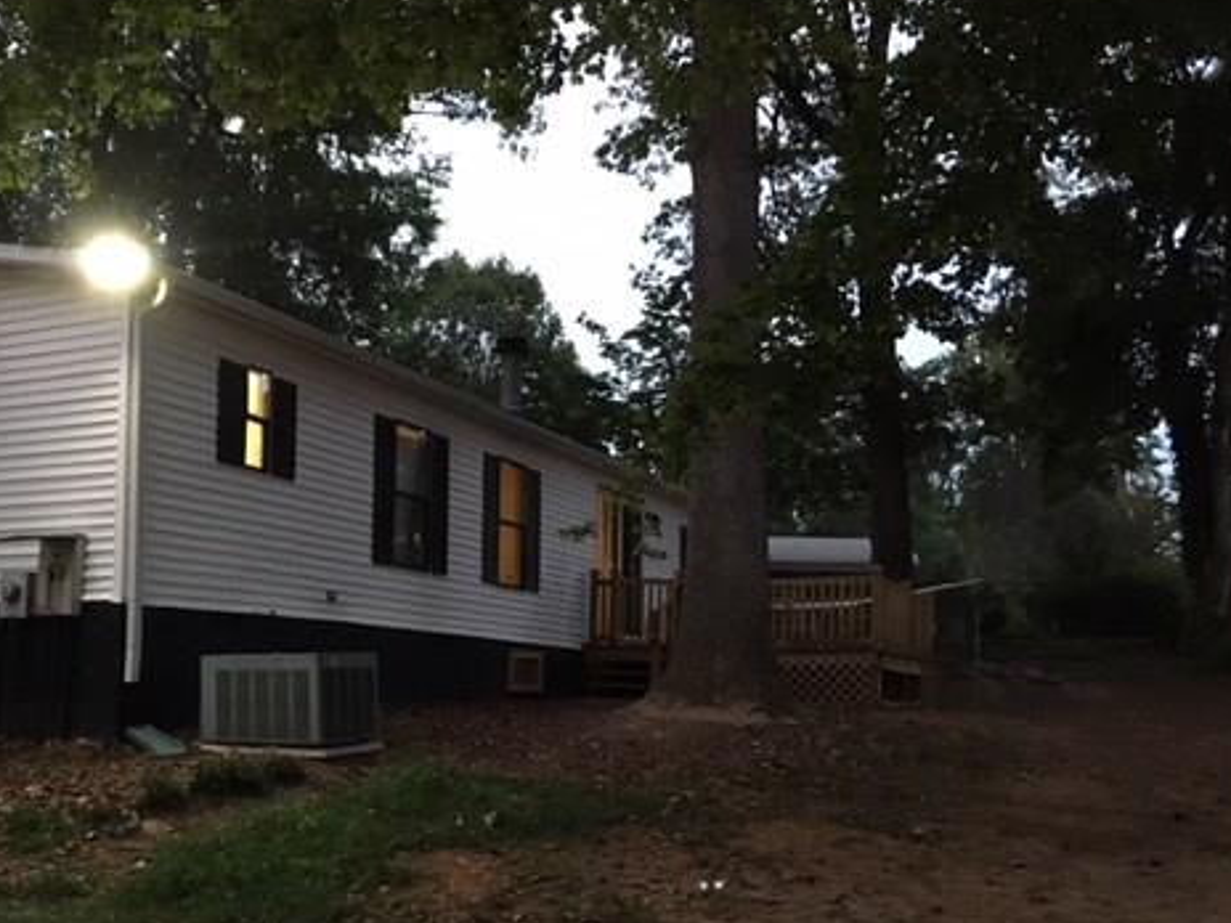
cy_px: 597
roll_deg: -0.6
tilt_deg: +2.7
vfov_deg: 35.7
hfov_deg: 46.1
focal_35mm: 40
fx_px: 1422
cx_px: 411
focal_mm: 4.15
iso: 320
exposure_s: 1/15
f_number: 2.2
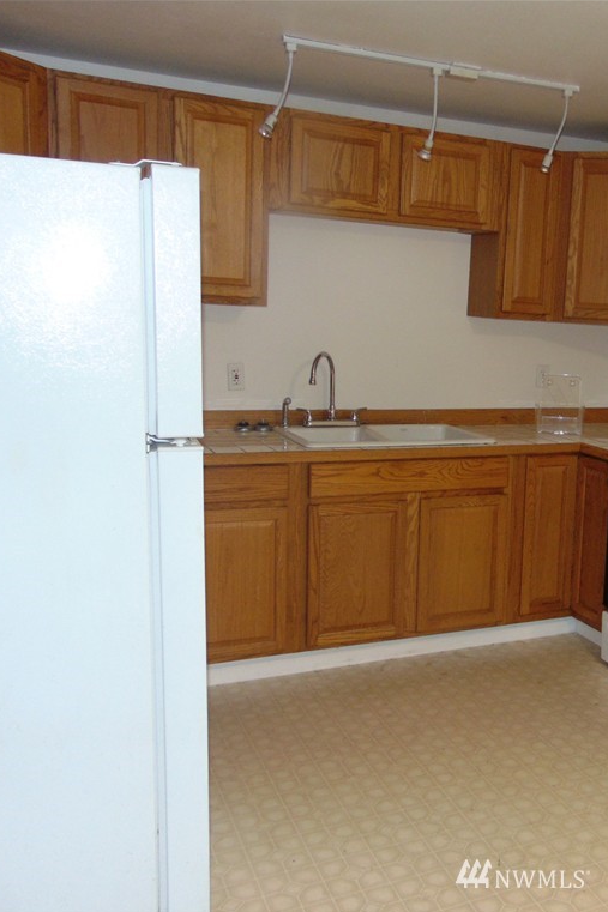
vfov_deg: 54.4
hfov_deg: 36.0
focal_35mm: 35
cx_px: 523
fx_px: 887
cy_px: 459
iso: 200
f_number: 3
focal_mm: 4.5
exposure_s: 1/30
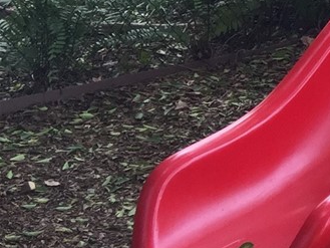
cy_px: -207
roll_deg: +0.0
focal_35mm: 141
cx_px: 801
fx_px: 1345
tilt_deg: -2.4
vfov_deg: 9.9
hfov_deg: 11.5
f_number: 2.2
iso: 32
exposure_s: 1/131
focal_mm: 4.15
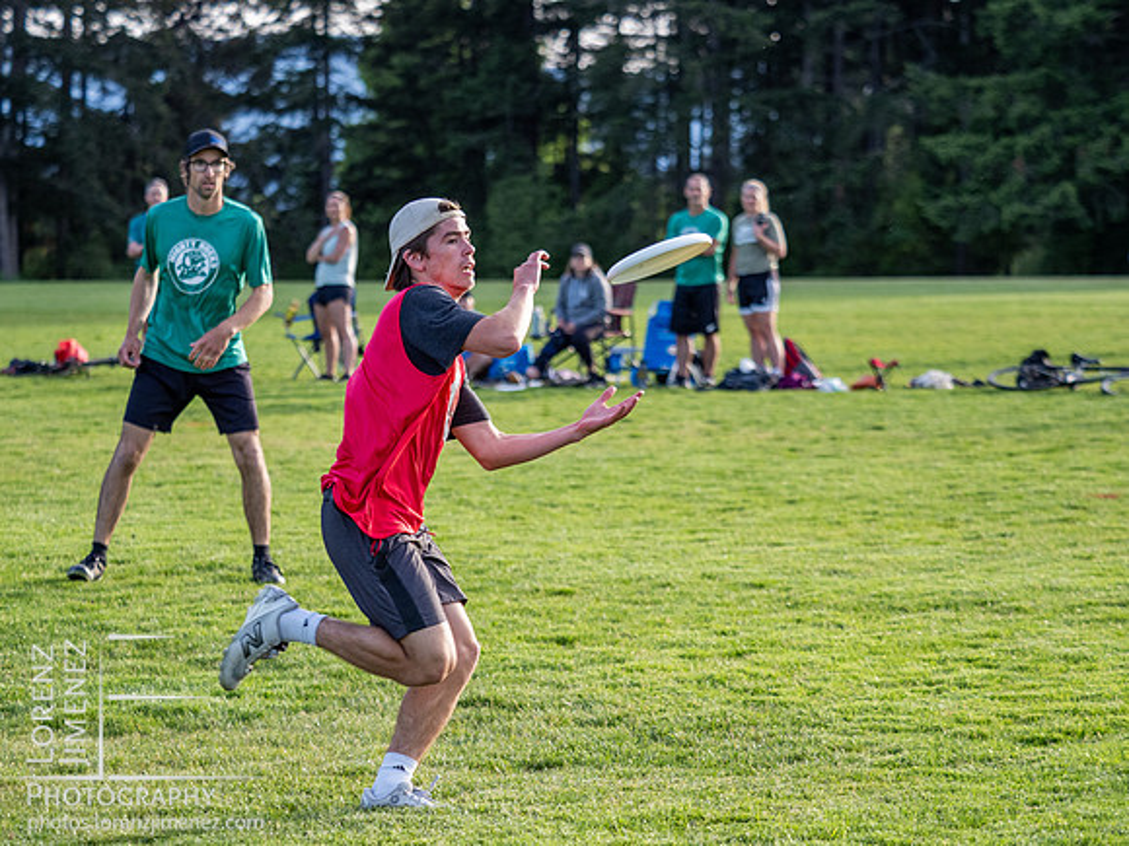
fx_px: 4604
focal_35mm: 141
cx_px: 569
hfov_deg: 14.0
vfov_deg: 10.5
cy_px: 423
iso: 400
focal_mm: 70
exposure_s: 1/1000
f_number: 2.8
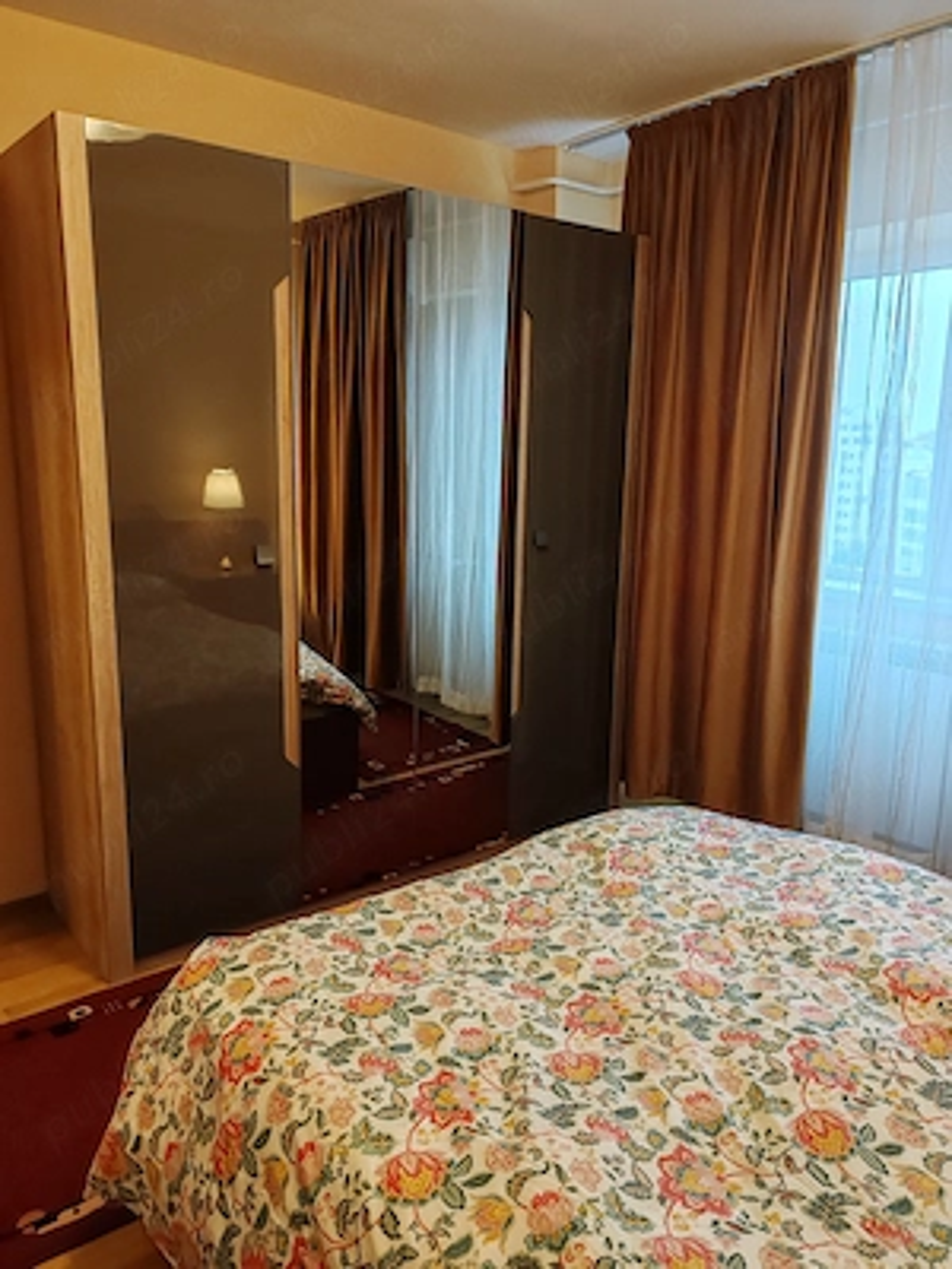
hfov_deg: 51.4
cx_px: 476
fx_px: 990
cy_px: 634
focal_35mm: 27
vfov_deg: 65.3
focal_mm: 6.12
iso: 1250
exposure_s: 1/100
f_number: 1.9
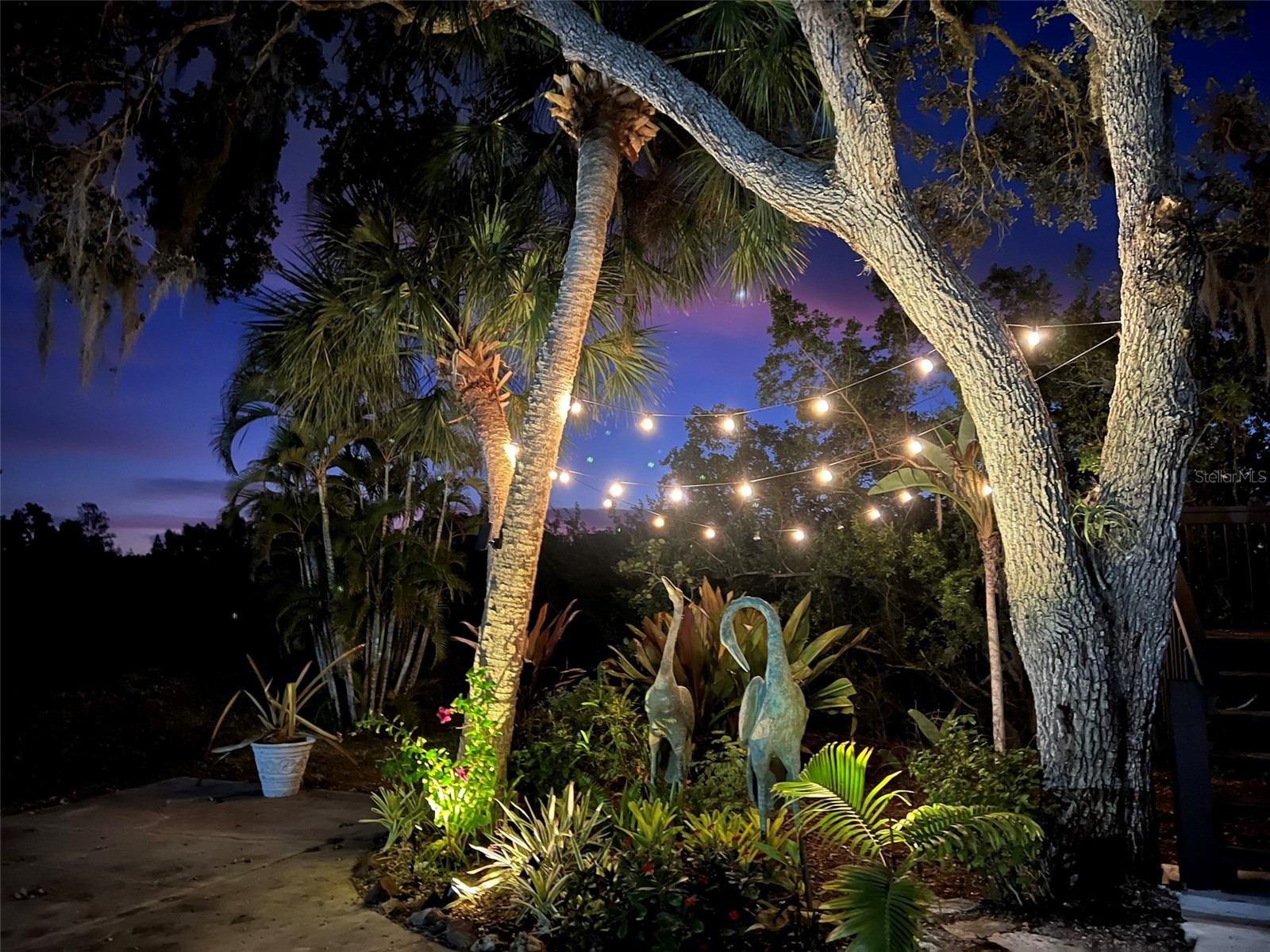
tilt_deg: +7.4
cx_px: 635
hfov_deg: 67.3
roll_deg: +0.3
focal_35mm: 26
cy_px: 476
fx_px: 954
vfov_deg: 53.1
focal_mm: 5.7
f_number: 1.5
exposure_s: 1/5
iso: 1000
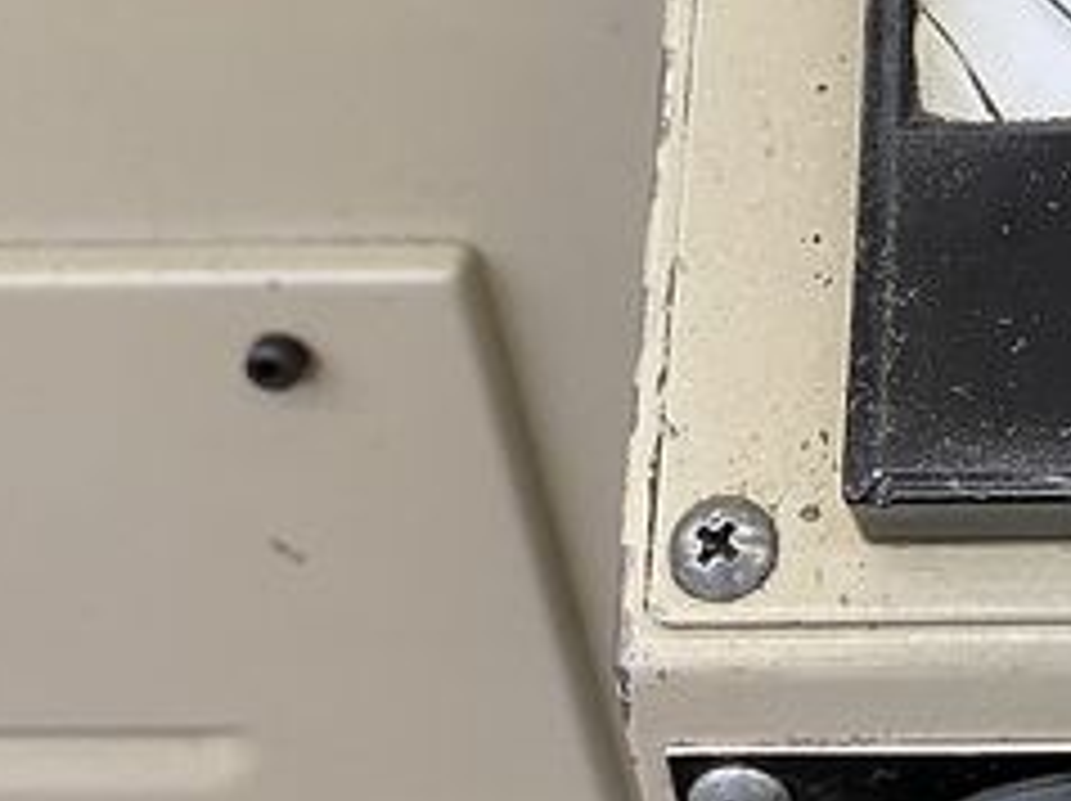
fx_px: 2164
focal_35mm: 70
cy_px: 342
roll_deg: +0.9
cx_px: 1269
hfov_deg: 25.2
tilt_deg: -38.8
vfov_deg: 21.0
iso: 125
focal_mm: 4.25
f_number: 1.8
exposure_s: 1/63
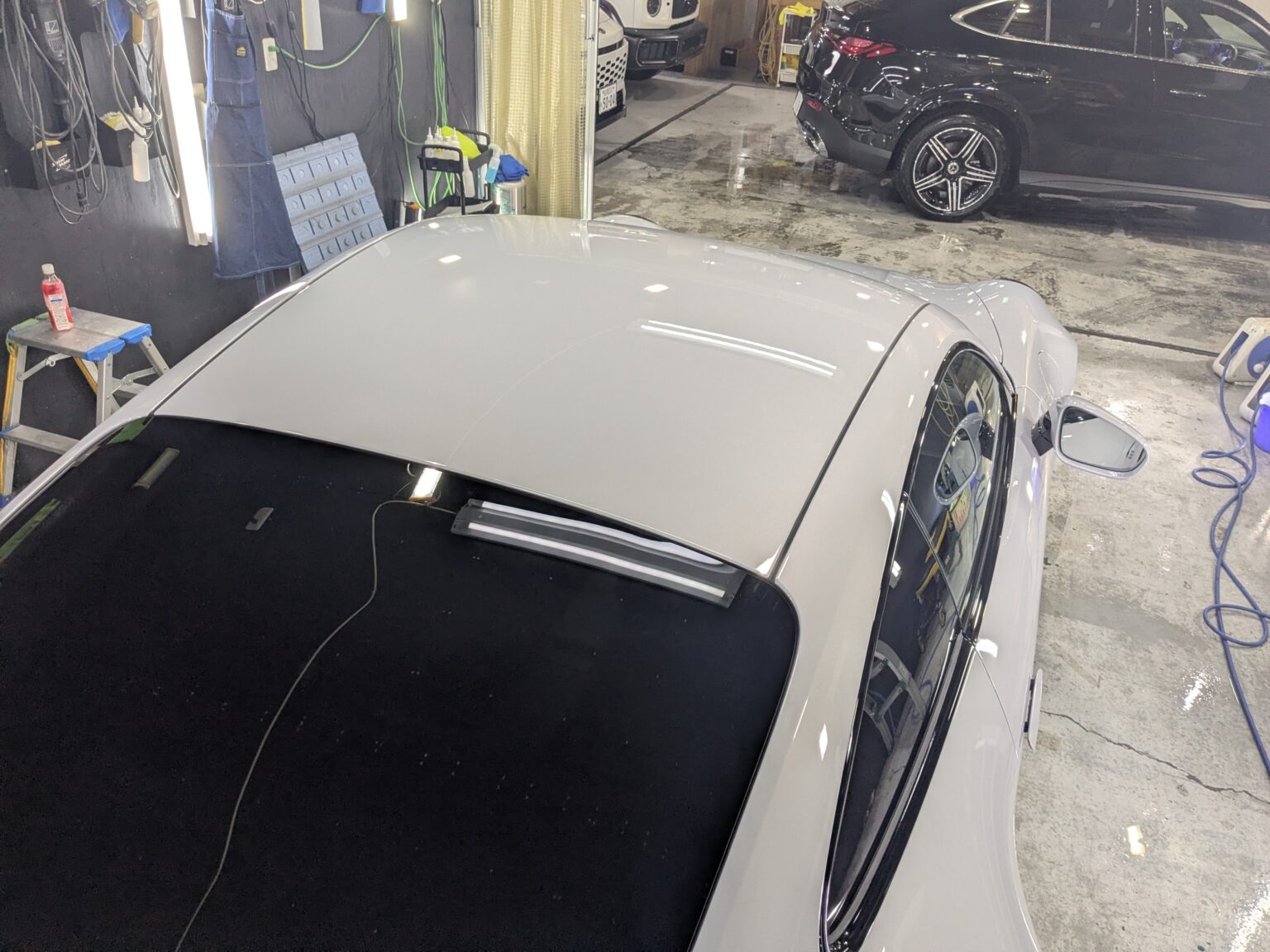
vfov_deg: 51.4
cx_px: 635
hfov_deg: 65.3
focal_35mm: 27
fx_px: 991
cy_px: 476
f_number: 1.73
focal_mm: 4.38
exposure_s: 1/120
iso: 72
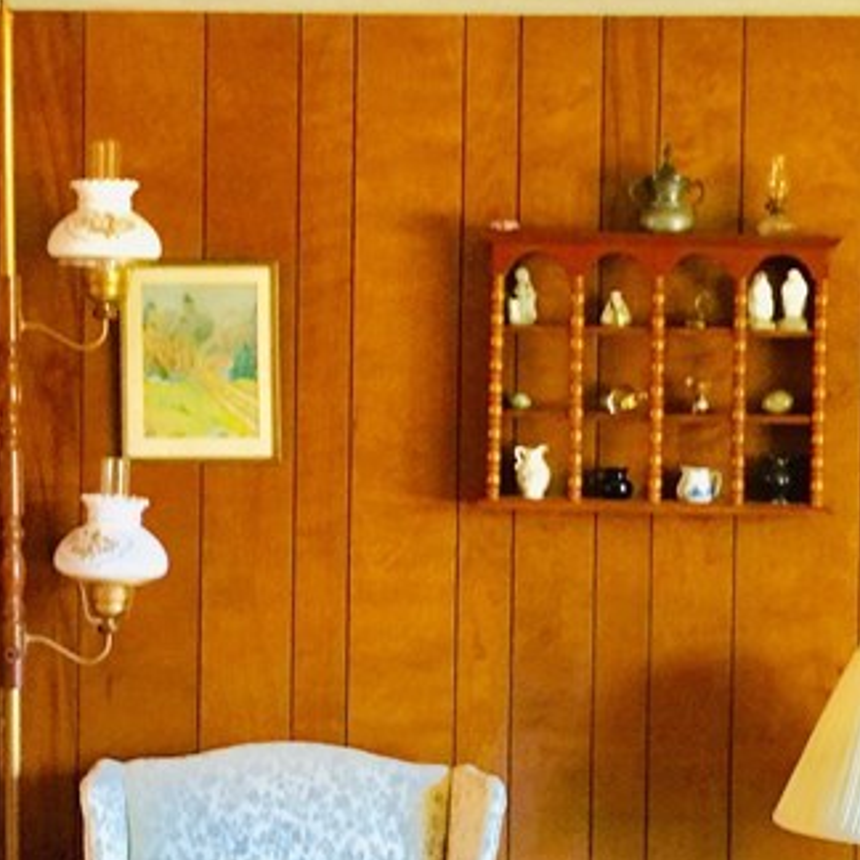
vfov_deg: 21.4
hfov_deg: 21.4
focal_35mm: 81
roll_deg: -2.3
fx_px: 2277
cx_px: 483
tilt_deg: -1.4
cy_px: 494
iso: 100
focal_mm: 4.15
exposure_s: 1/10
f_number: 2.2
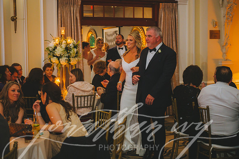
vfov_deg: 21.9
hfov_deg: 32.4
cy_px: 80
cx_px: 120
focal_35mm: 62
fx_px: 411
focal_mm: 62
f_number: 2.8
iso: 2000
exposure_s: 1/100
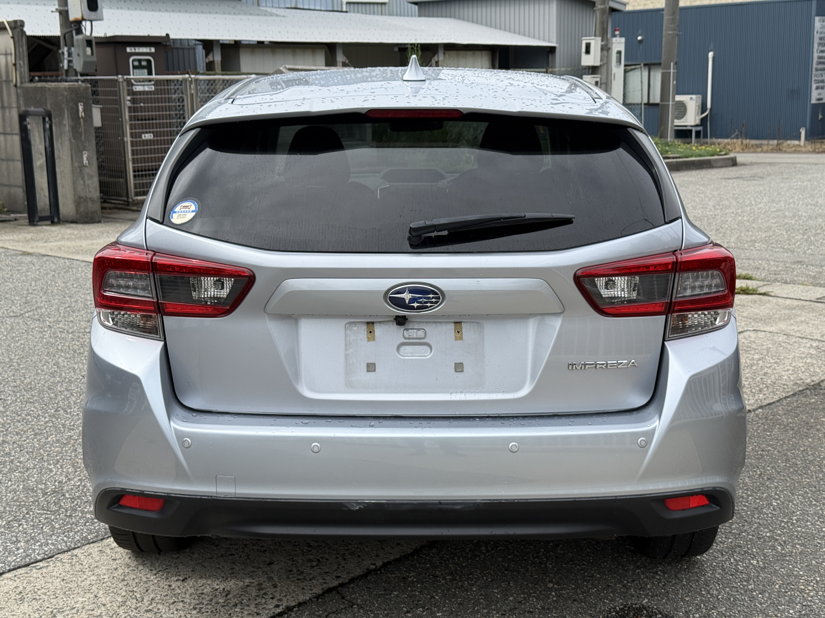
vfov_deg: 30.3
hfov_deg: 39.7
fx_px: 1144
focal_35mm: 48
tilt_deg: -11.0
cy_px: 309
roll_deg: +1.4
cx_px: 412
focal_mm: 6.76
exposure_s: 1/2865
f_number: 1.78
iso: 64
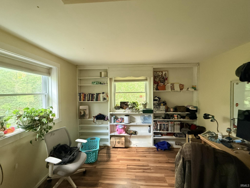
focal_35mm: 14
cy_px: 94
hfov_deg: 102.1
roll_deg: +0.8
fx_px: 101
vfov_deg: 85.7
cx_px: 125
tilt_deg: -1.1
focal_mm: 2.22
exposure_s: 1/60
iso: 500
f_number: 2.2
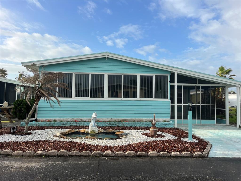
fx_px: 181
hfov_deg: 67.3
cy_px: 90
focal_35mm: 26
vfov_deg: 53.1
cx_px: 120
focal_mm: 5.1
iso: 50
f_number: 1.6
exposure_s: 1/2222
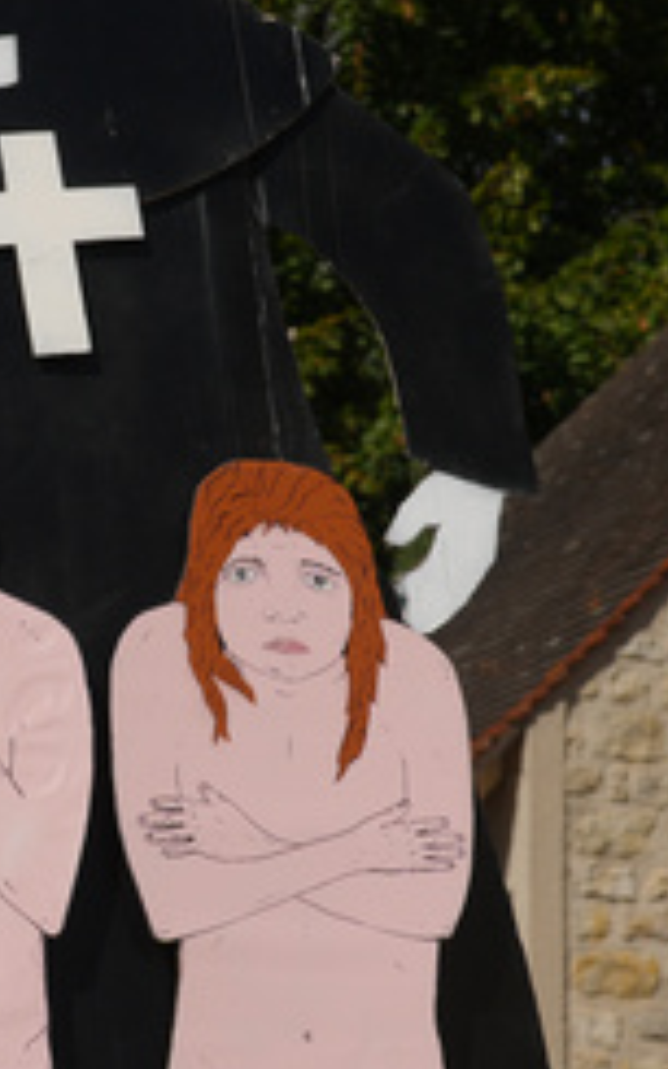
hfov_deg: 6.1
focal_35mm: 213
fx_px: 6208
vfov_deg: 9.8
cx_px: -35
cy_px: 401
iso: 80
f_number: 5.6
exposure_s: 1/1250
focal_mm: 50
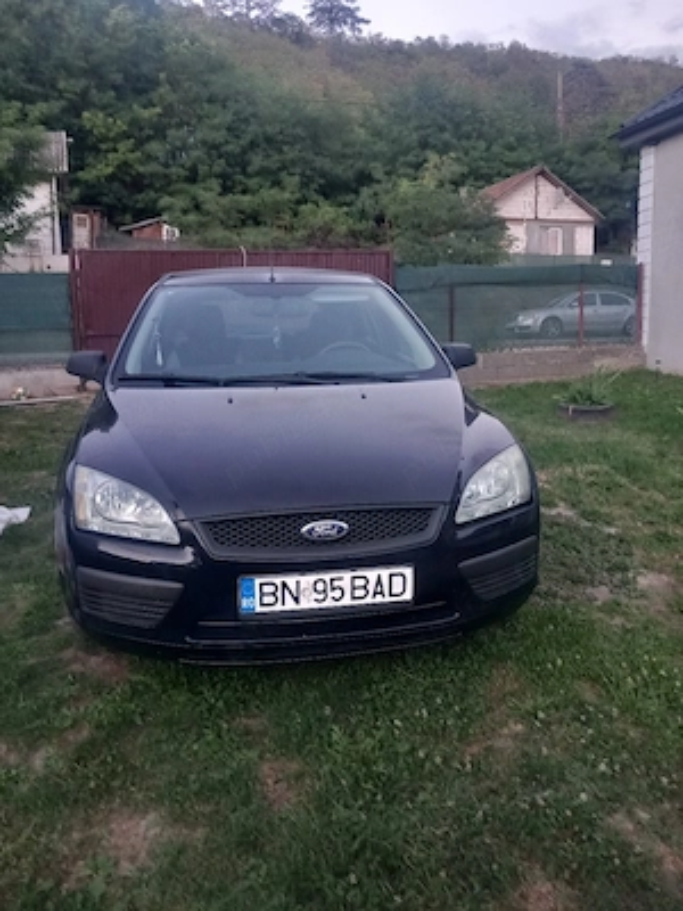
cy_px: 456
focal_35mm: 27
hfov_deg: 51.4
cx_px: 342
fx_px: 710
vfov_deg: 65.3
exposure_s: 1/25
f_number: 1.8
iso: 250
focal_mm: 4
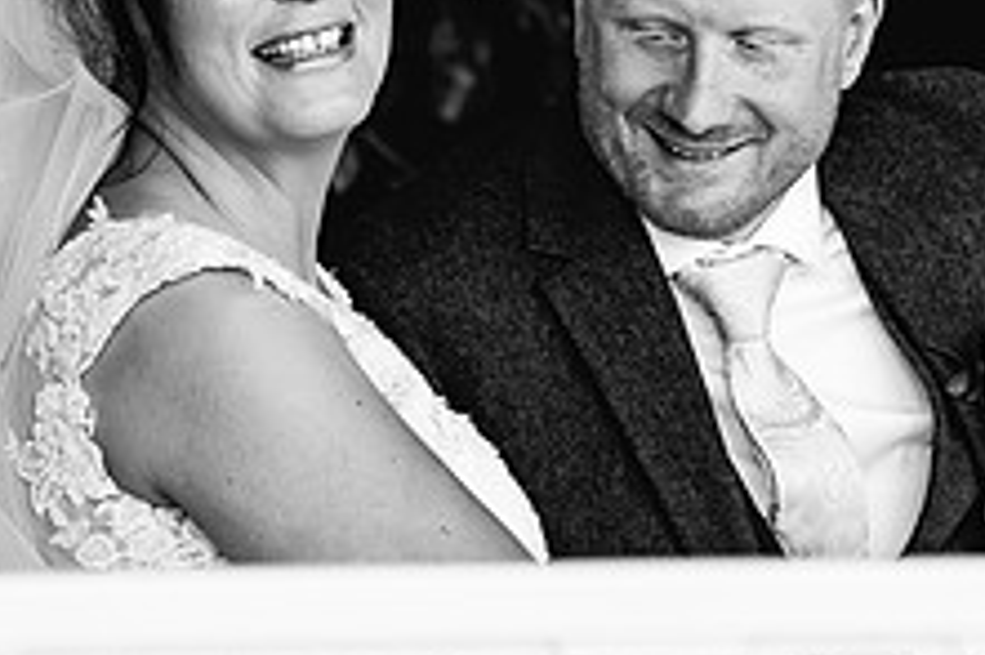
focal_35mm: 442
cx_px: 722
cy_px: 118
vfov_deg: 3.1
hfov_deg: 4.7
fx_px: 12084
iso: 400
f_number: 4.5
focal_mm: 168
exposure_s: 1/160
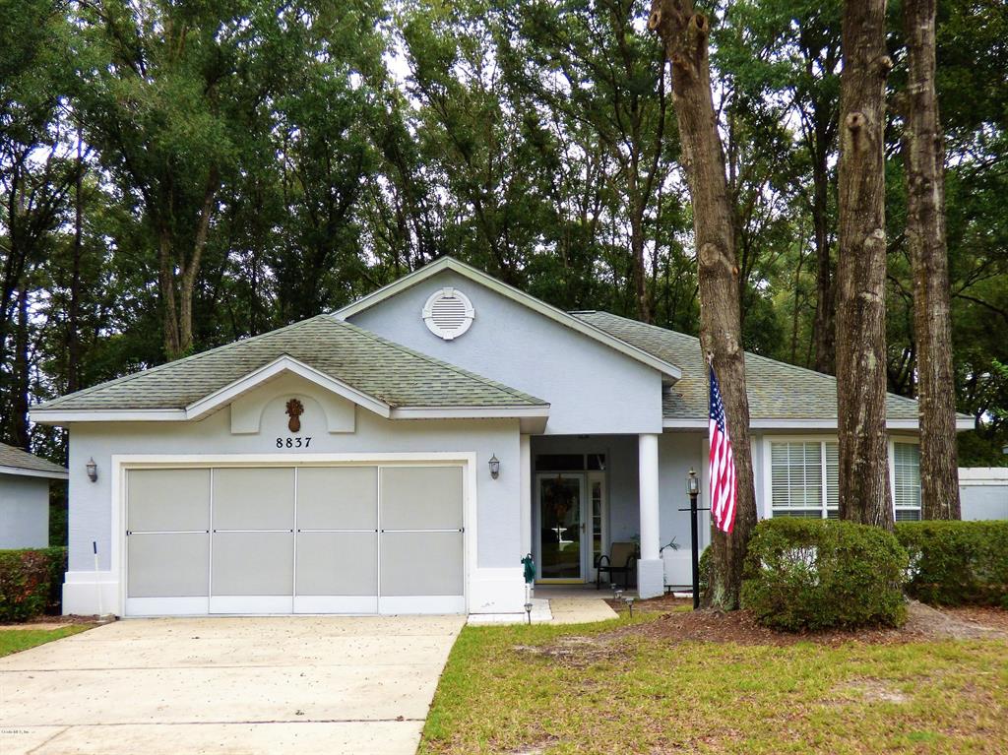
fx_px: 1193
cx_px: 504
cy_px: 378
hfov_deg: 45.8
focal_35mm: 41
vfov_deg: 35.1
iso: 100
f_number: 3.6
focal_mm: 7.07
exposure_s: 1/320
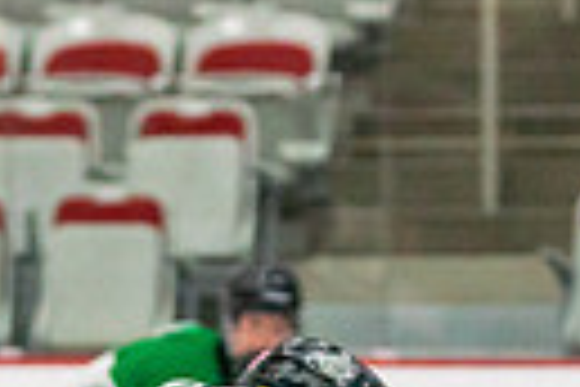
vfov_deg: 2.5
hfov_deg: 3.7
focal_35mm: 555
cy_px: 938
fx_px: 8941
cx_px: 50
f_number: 2.8
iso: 3200
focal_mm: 99
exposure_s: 1/1250
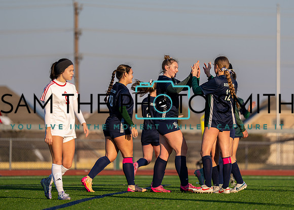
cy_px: 106
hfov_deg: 6.4
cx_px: 183
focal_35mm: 317
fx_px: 2644
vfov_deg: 4.5
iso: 200
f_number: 2.8
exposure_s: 1/3200
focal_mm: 200
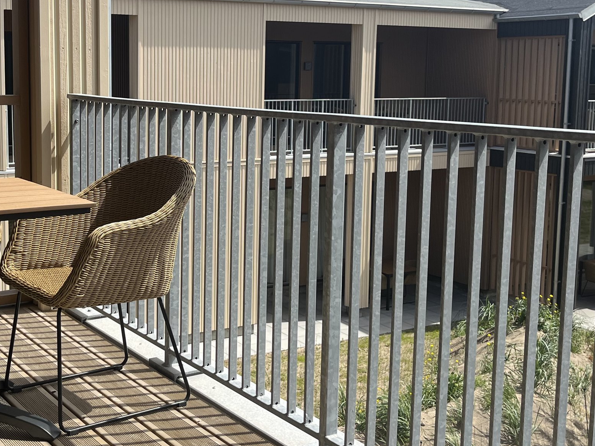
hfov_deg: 37.8
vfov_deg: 29.0
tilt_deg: -6.9
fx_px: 859
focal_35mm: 50
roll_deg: -0.6
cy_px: 175
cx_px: 201
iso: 50
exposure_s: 1/3311
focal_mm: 5.1
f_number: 1.6
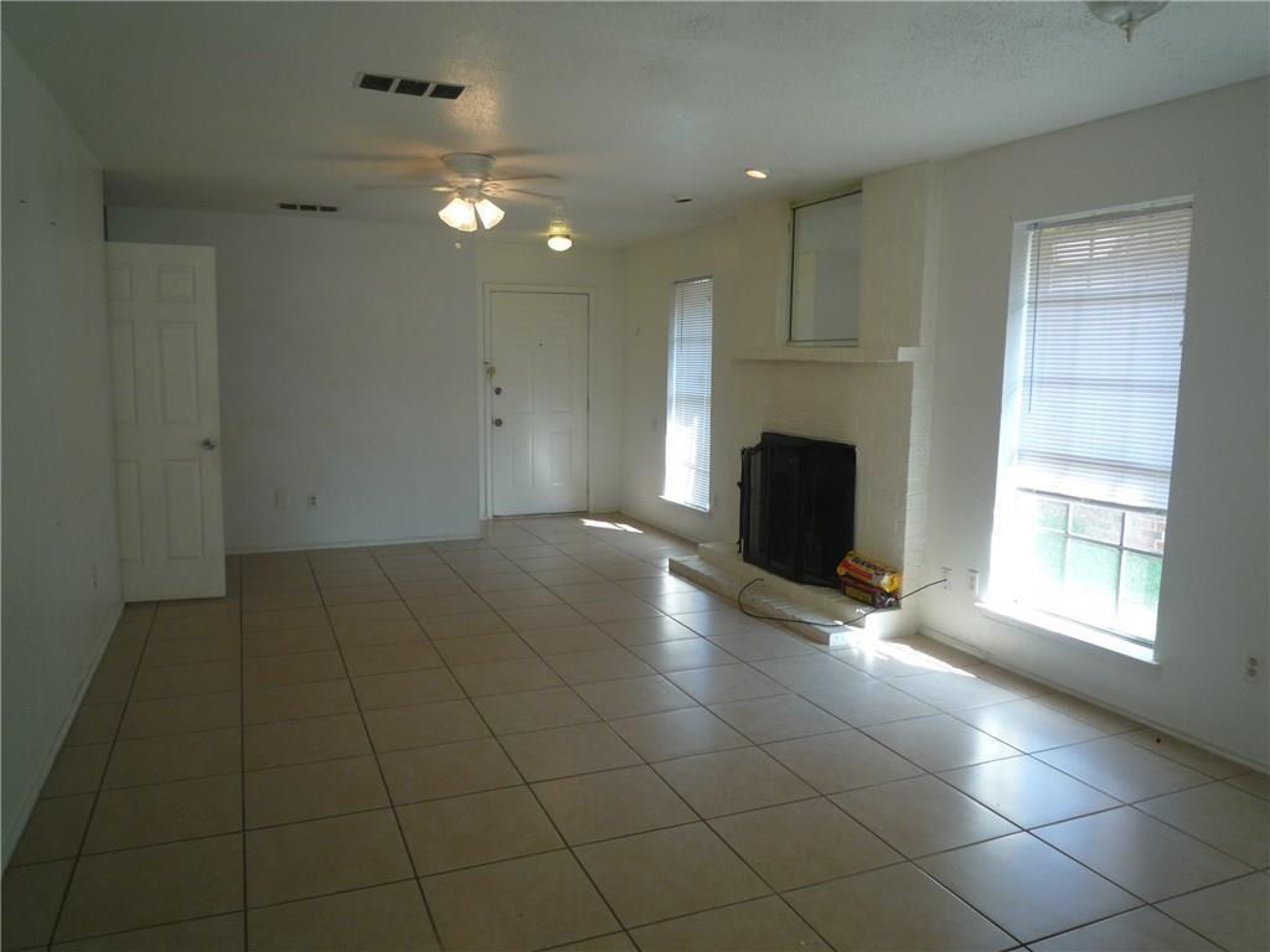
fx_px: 917
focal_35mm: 25
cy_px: 476
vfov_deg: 54.9
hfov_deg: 69.4
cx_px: 635
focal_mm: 4.4
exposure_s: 1/60
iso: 100
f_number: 2.8
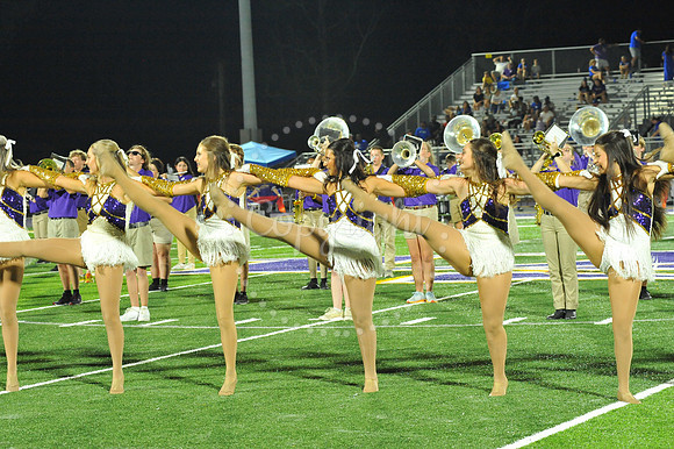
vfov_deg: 13.0
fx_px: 1965
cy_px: 224
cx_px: 337
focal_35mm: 105
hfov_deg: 19.5
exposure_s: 1/250
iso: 5000
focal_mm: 105
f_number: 5.6
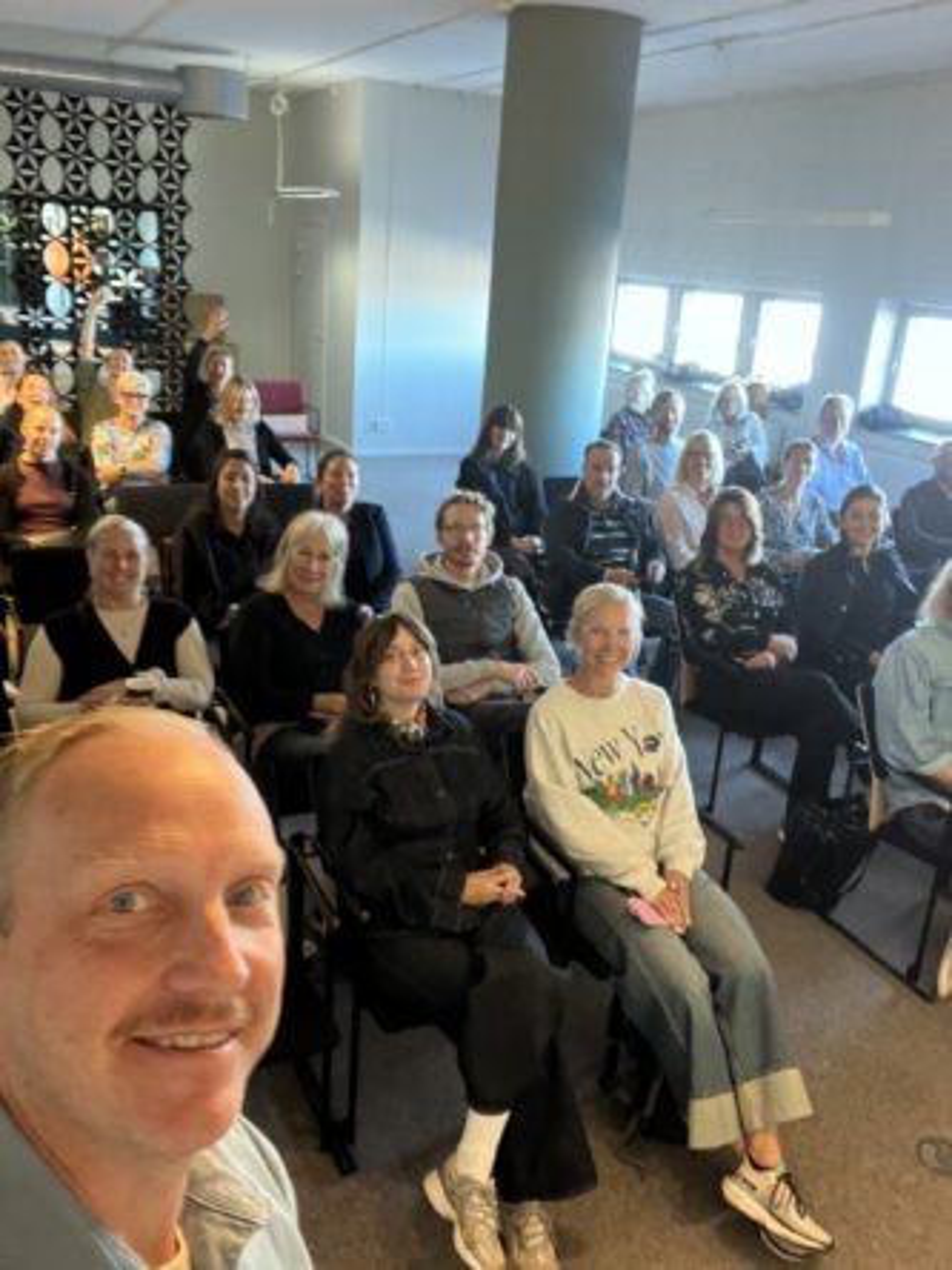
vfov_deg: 60.0
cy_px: 635
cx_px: 476
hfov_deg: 46.8
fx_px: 1100
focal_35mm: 30
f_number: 2.2
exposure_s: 1/25
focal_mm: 2.71
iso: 400
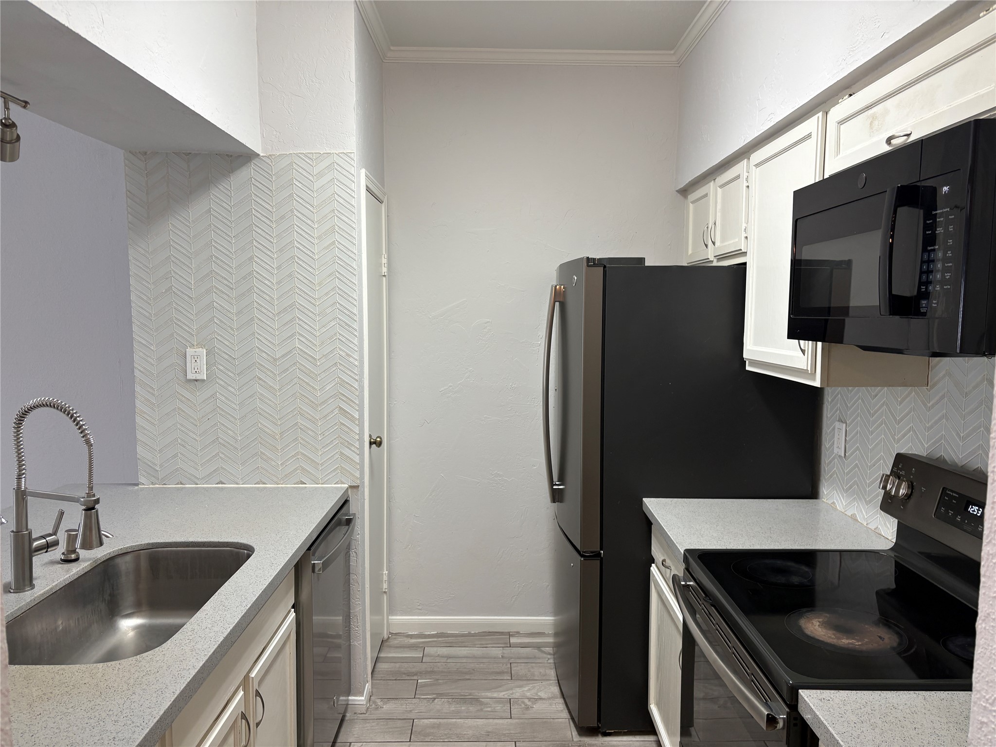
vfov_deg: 53.1
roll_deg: +0.1
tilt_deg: -5.4
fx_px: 748
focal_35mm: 26
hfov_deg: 67.3
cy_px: 374
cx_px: 498
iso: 100
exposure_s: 1/60
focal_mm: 5.96
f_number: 1.6
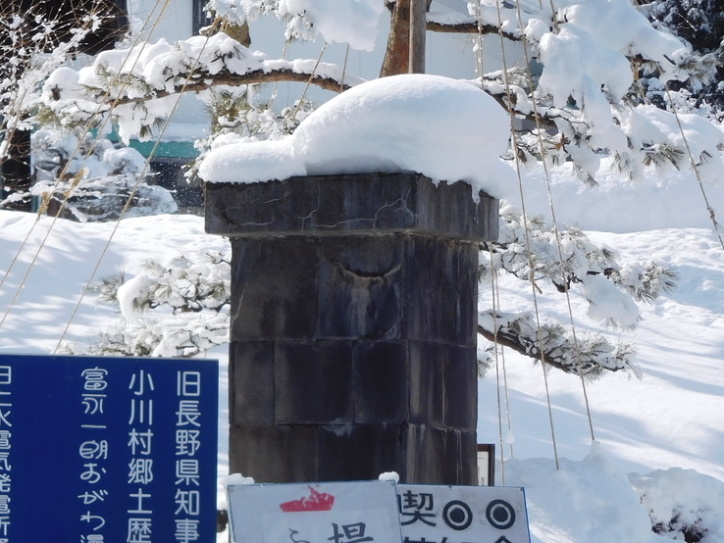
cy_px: 399
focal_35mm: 260
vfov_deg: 5.7
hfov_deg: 7.6
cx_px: 334
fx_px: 5440
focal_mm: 28.5
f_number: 5.2
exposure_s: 1/800
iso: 125
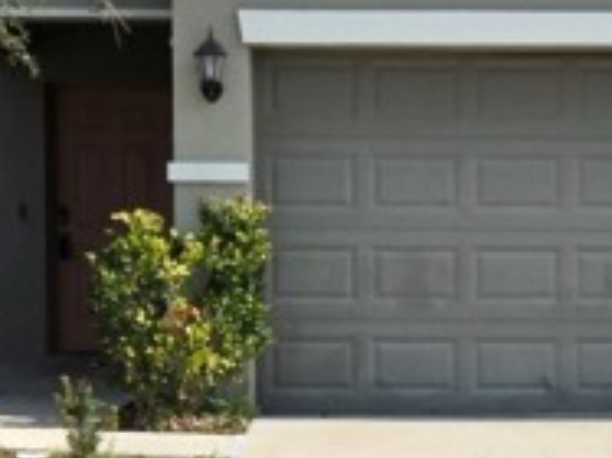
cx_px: 478
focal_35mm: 126
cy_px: 396
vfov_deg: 11.7
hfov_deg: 15.6
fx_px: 2226
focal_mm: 5.4
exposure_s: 1/2945
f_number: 1.8
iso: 25
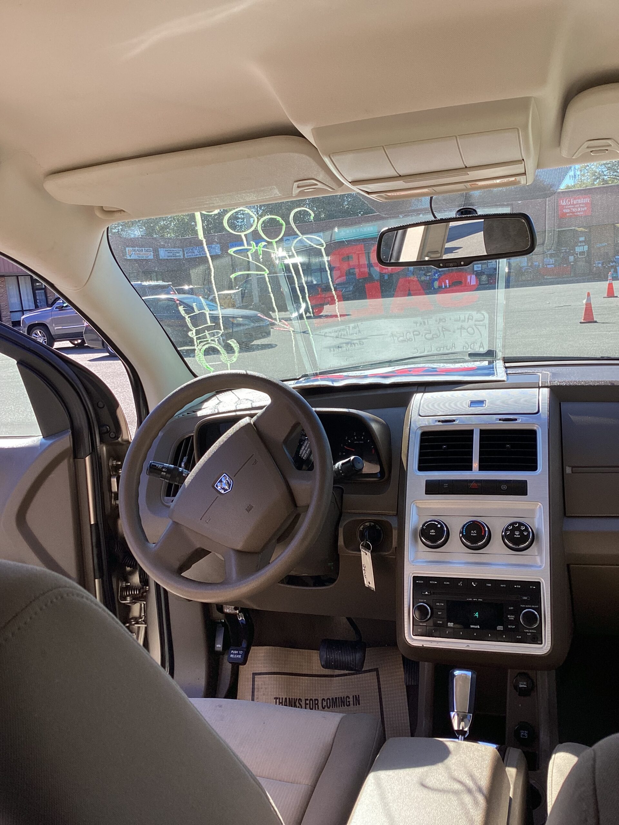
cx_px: 310
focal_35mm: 31
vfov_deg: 58.4
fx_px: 739
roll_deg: +5.3
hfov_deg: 45.4
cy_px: 412
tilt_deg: -10.7
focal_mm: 3.3
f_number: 2.4
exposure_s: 1/306
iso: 25
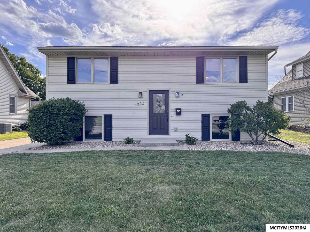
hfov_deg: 71.6
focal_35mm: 24
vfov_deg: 56.8
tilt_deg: +0.5
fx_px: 215
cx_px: 155
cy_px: 116
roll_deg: +0.0
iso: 80
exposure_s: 1/1923
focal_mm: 6.76
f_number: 1.78
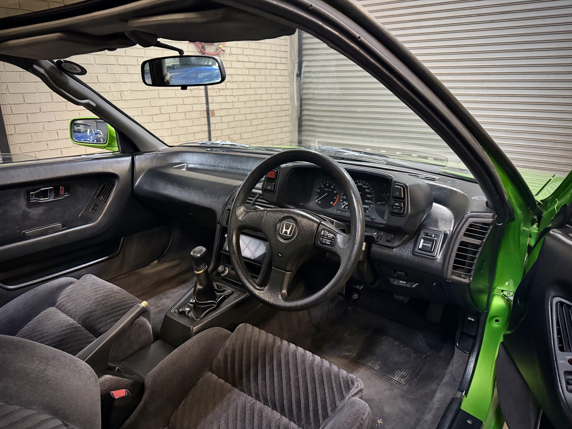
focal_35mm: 24
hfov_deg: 71.6
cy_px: 214
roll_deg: +0.9
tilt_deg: -19.5
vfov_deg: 56.8
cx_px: 286
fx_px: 397
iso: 1000
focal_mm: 6.76
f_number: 1.78
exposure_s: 1/33
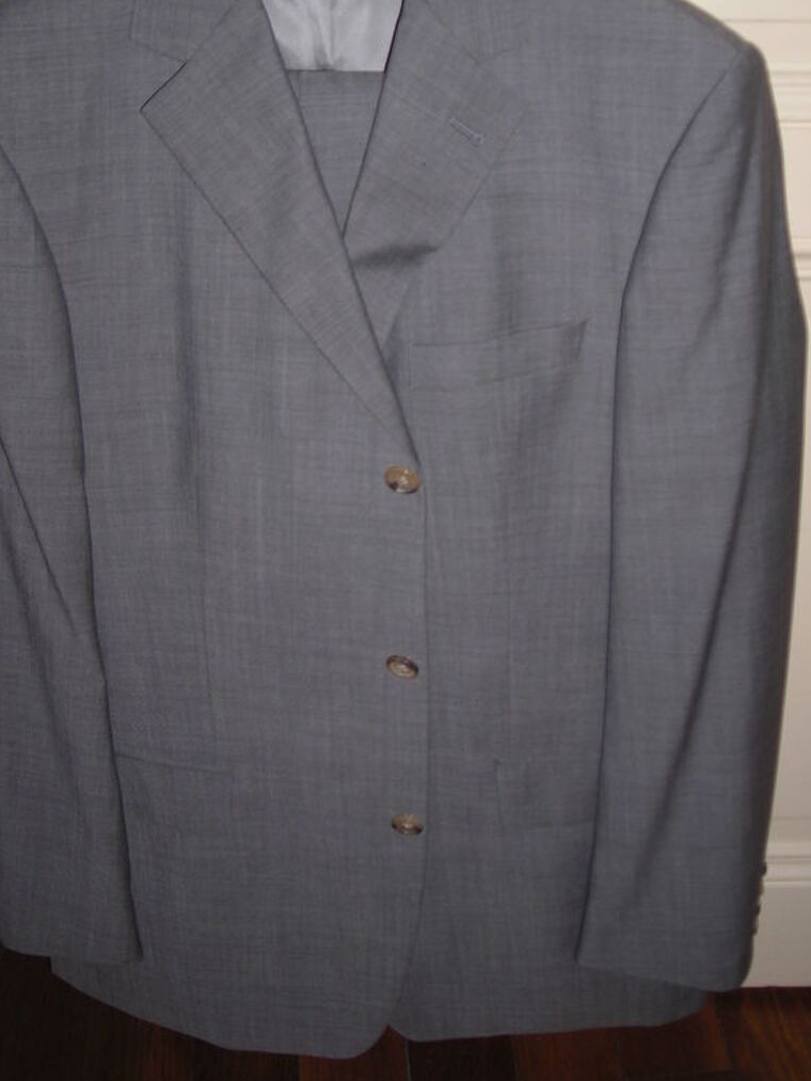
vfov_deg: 38.0
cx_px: 413
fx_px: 1562
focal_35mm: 50
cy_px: 420
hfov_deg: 29.1
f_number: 3.2
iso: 50
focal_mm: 6.3
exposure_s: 1/60.1
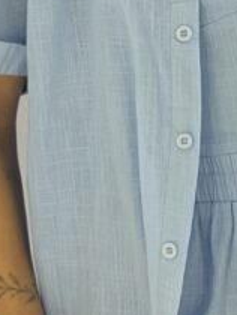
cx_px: 252
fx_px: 1804
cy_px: -22
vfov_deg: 9.9
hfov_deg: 7.5
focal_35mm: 198
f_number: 1.78
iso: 64
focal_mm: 6.76
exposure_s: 1/60
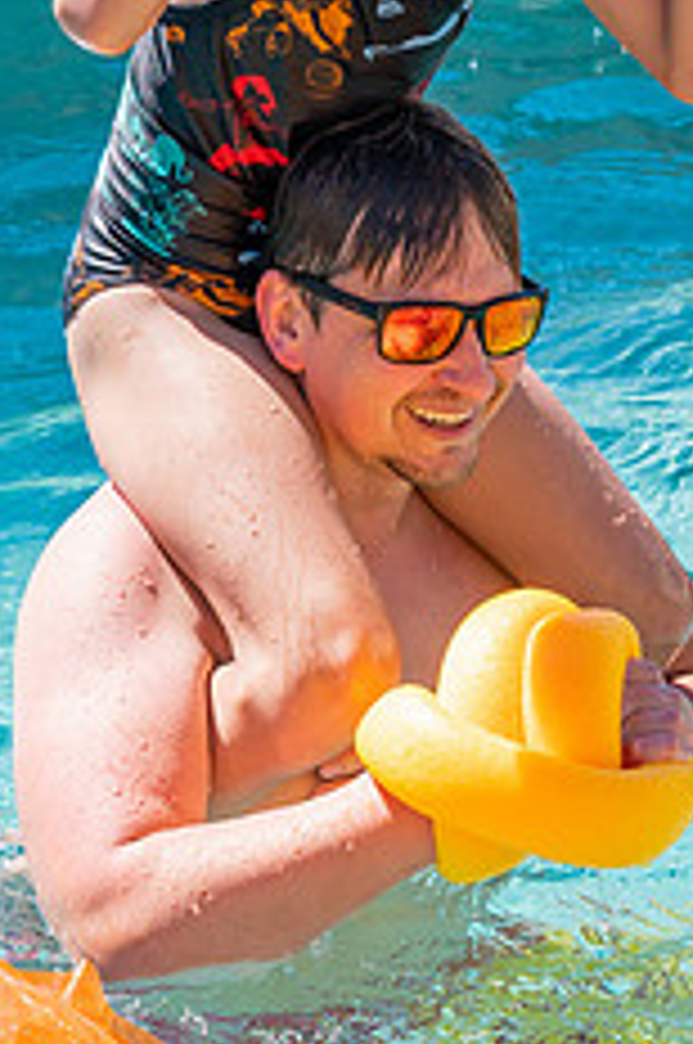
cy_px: 216
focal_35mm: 134
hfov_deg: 10.2
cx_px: 414
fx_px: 3881
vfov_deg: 15.2
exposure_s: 1/800
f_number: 6.3
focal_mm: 46
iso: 500
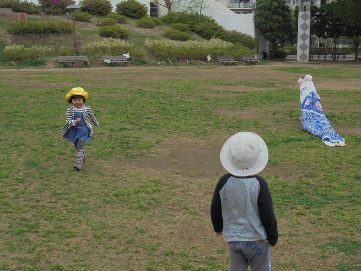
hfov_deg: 34.3
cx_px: 180
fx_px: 584
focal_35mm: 56
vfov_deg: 26.1
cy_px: 136
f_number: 5.2
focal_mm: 10.1
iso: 100
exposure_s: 1/400
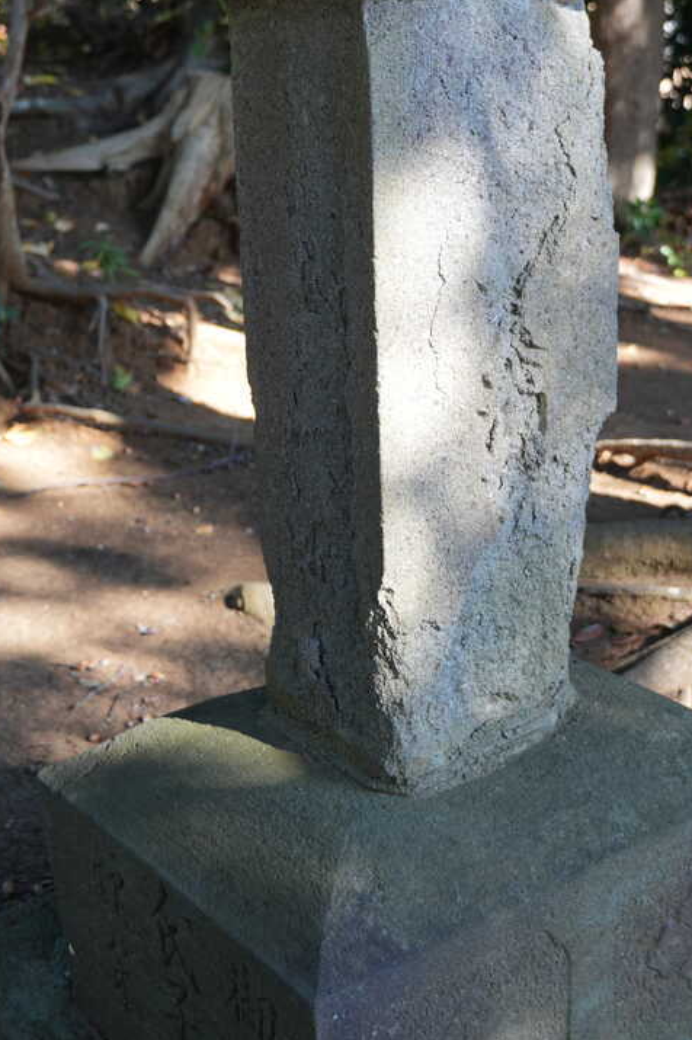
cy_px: 463
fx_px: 1550
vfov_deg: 37.0
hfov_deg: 25.1
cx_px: 387
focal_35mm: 54
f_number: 4
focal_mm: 25
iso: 125
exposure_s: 1/60
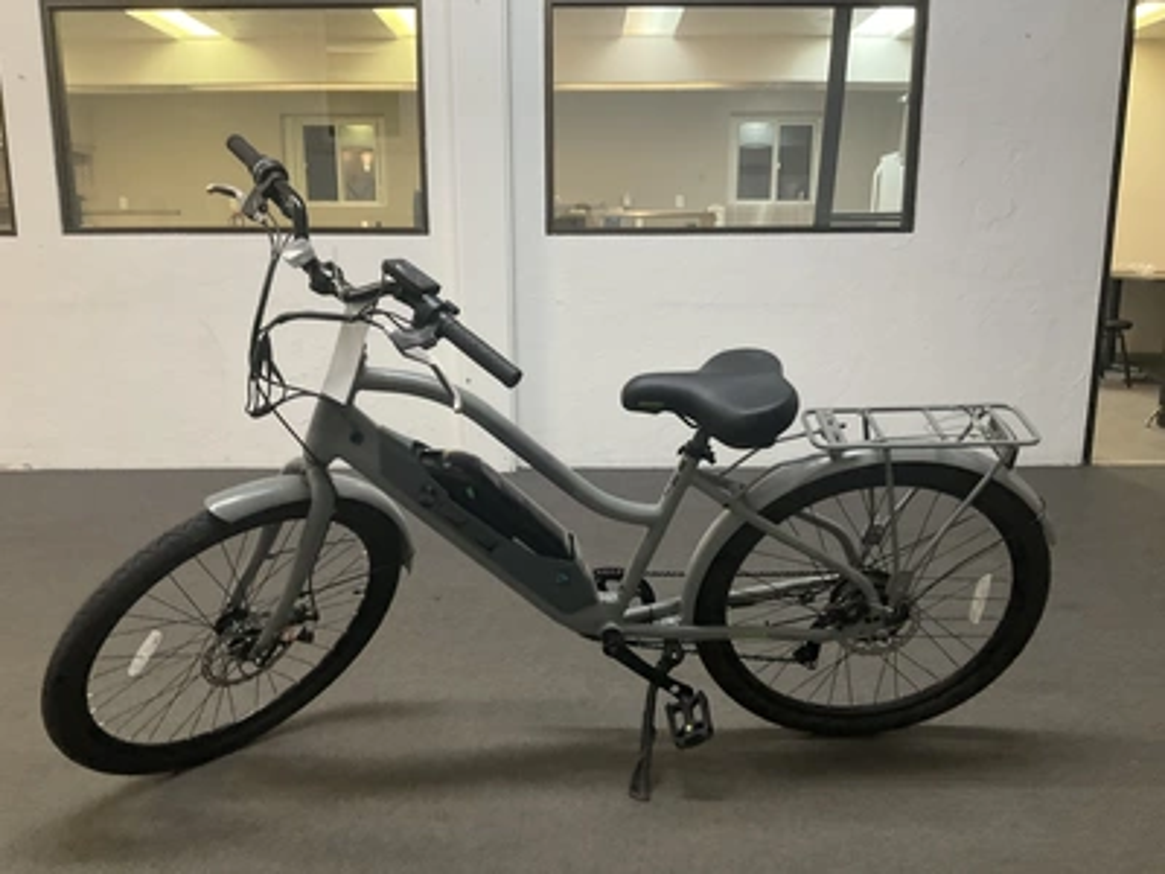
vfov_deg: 48.2
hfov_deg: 61.7
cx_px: 582
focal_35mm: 29
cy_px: 437
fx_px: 976
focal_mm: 3
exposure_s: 1/60
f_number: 1.8
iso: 200
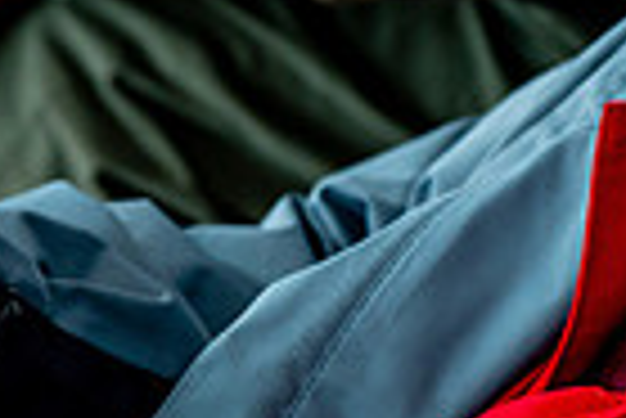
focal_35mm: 208
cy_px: -130
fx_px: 3621
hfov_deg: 9.9
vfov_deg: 6.6
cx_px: 122
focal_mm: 50
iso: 500
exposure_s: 1/80
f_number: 5.6
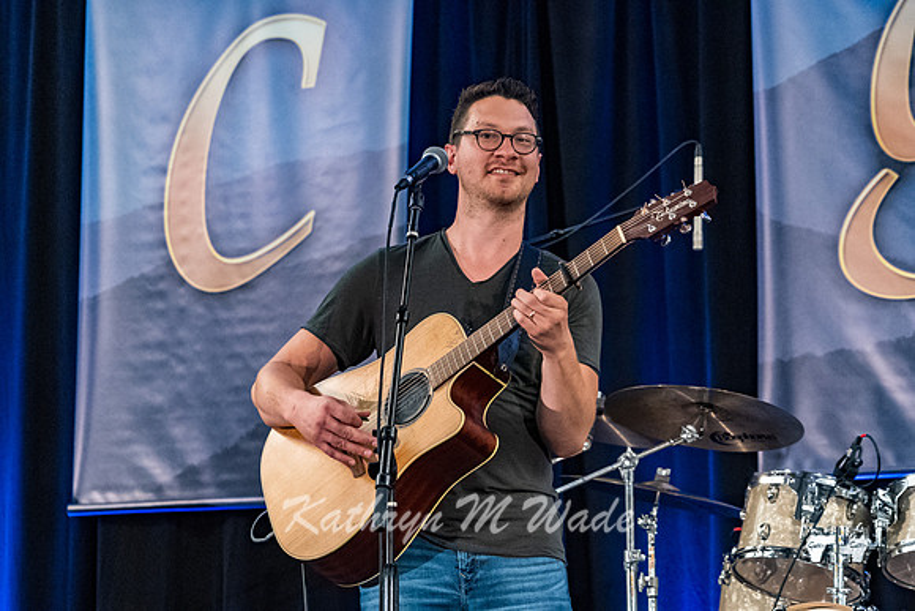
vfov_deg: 11.7
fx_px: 2974
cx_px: 458
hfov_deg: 17.5
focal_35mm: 117
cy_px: 306
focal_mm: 117
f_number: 6.3
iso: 12800
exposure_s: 1/250
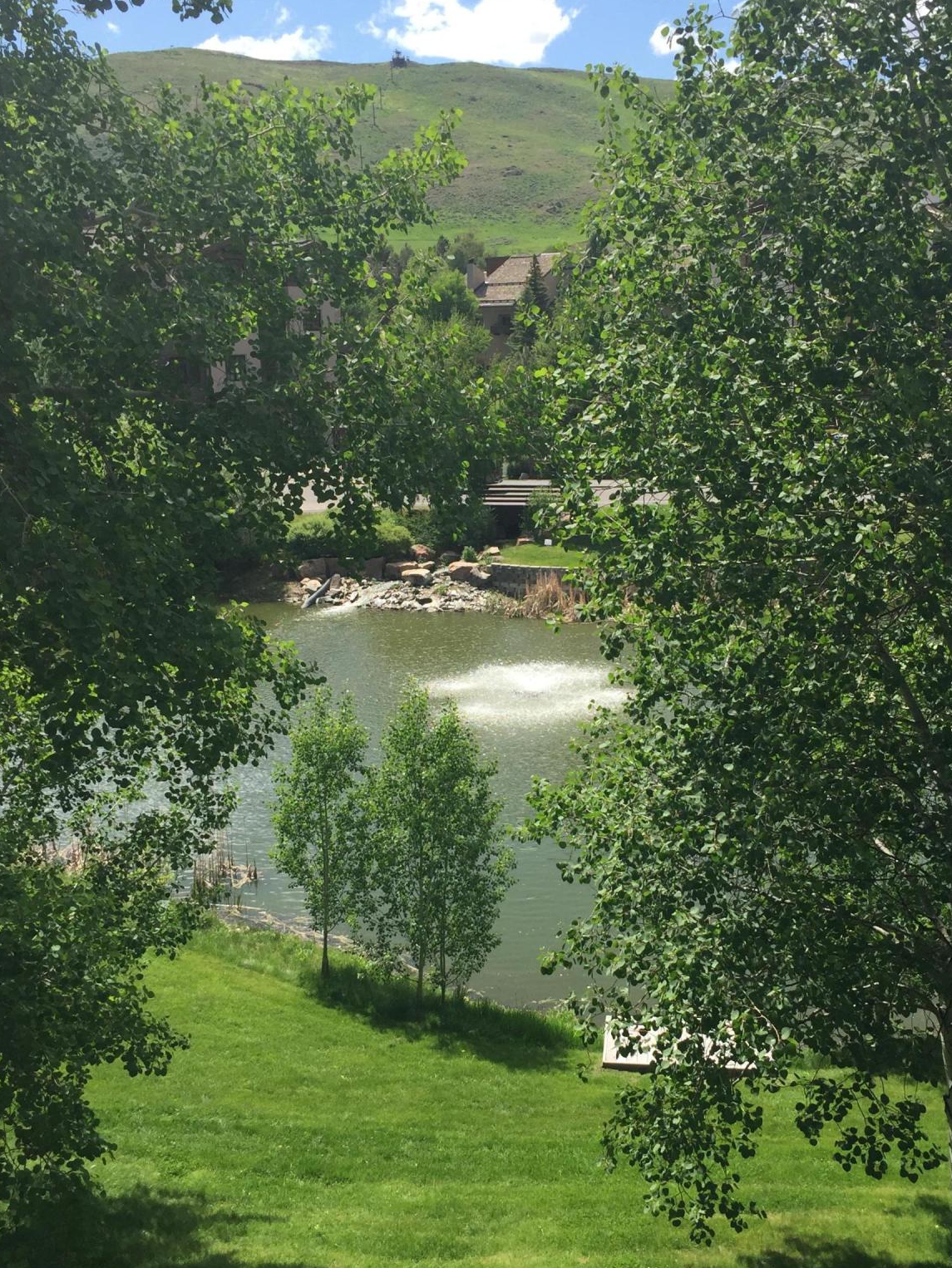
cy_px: 659
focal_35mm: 38
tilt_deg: -10.9
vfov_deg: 49.0
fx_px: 1393
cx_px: 548
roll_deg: +0.6
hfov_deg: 37.6
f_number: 2.2
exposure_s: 1/1319
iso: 32
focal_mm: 4.15
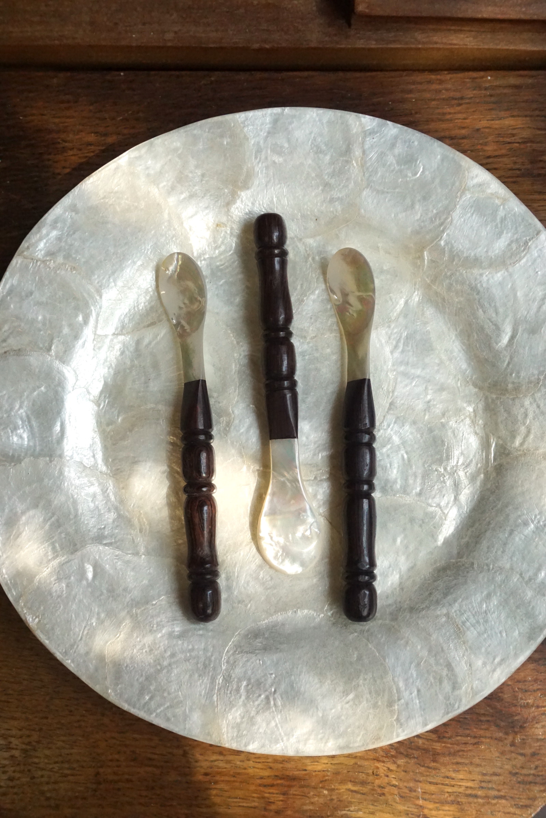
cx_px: 273
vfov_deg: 49.6
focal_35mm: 39
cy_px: 409
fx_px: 887
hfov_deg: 34.2
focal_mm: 26
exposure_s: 1/640
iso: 3200
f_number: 11
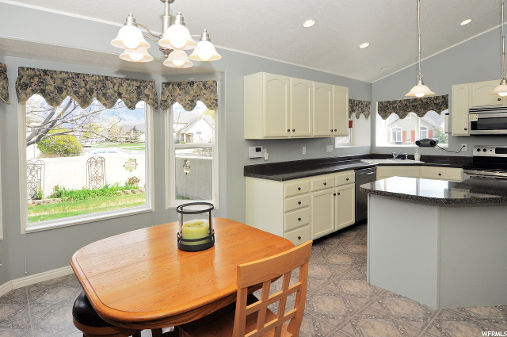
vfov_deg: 67.2
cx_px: 254
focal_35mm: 18
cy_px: 168
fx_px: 253
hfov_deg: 90.1
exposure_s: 1/200
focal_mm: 12
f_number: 8
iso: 200
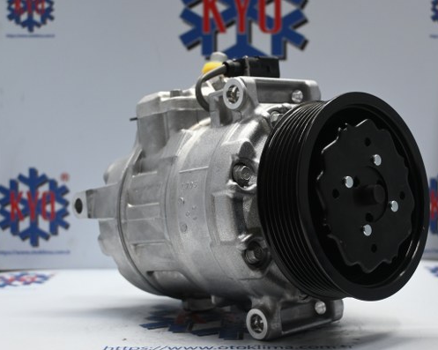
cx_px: 245
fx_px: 672
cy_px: 175
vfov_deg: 29.2
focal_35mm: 52
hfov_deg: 36.1
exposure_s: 1/50
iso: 720
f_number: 4.8
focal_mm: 30.5
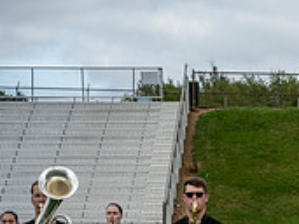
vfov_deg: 7.1
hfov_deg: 9.3
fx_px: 1778
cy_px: 330
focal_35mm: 206
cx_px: 463
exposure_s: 1/800
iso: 250
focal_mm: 63
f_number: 4
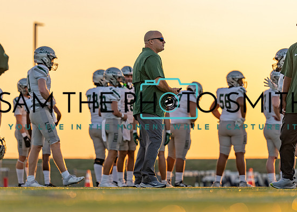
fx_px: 2175
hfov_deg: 7.8
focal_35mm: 258
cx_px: 154
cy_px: 107
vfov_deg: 5.6
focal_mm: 200
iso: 100
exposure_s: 1/400
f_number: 3.5
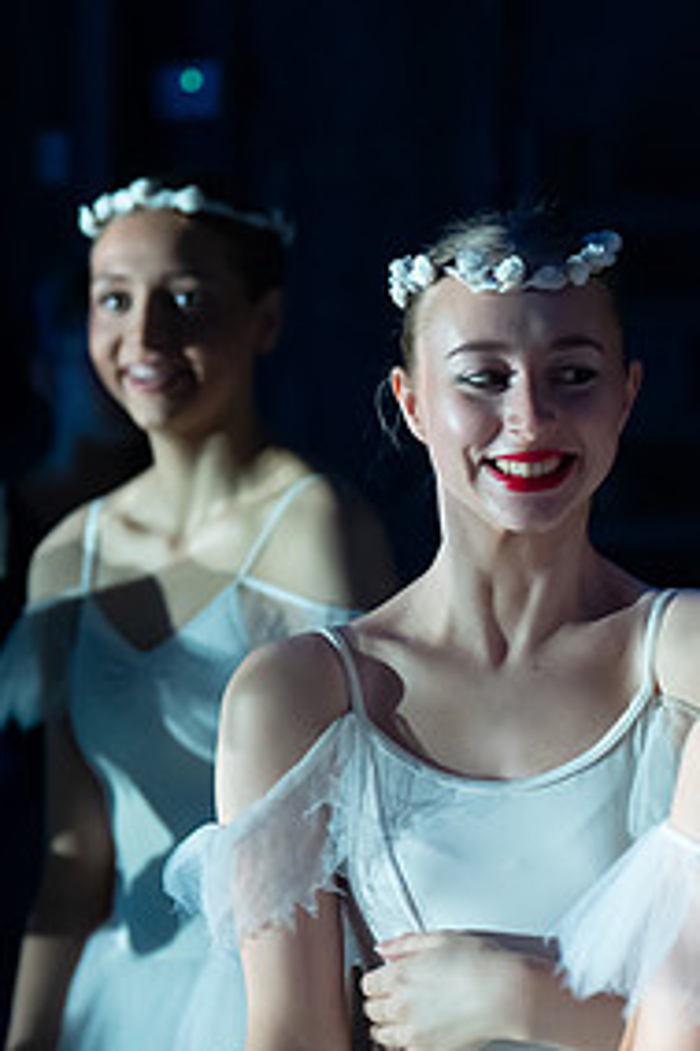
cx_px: 596
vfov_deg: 11.4
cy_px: 657
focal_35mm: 180
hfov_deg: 7.6
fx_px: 5256
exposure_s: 1/160
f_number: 3.2
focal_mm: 88
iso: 4000
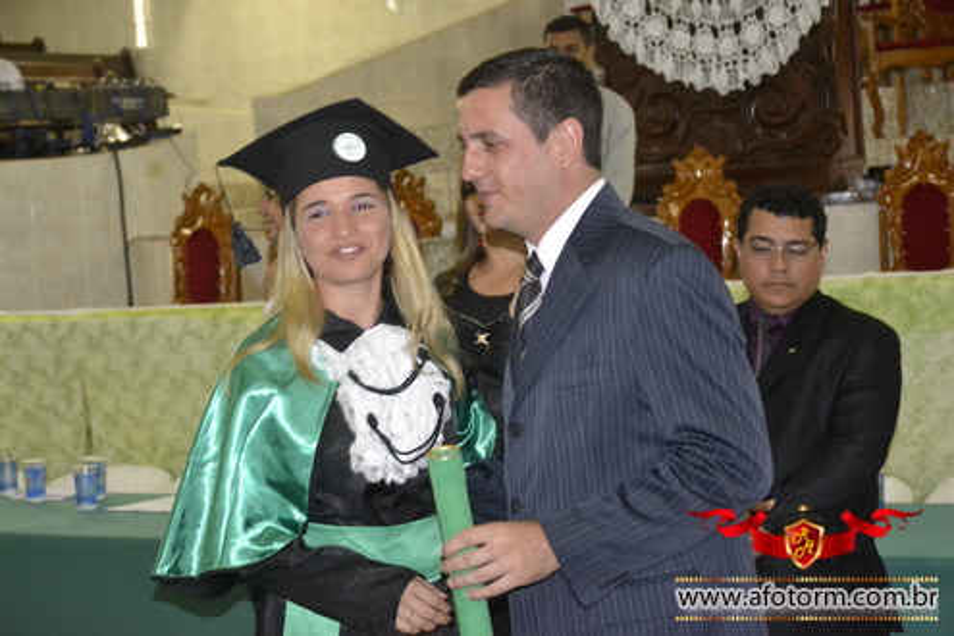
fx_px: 2067
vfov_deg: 17.5
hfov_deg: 26.0
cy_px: 318
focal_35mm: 78
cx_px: 477
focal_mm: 52
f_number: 5
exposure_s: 1/60
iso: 3200
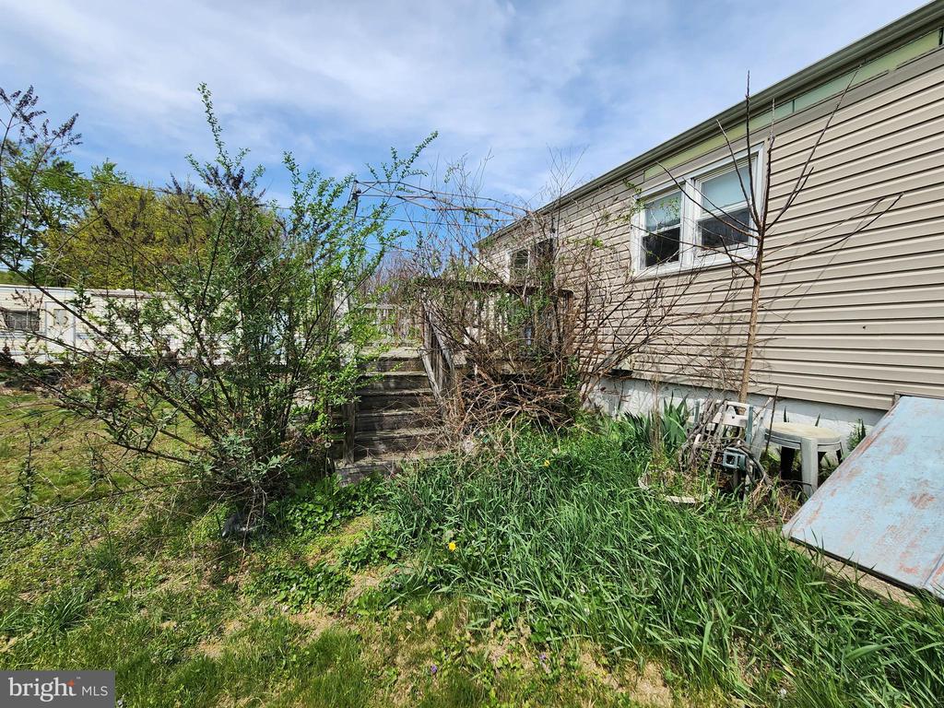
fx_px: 355
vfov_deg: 89.9
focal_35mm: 13
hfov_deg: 106.2
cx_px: 472
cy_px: 354
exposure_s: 1/1946
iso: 50
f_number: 2.2
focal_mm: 2.2
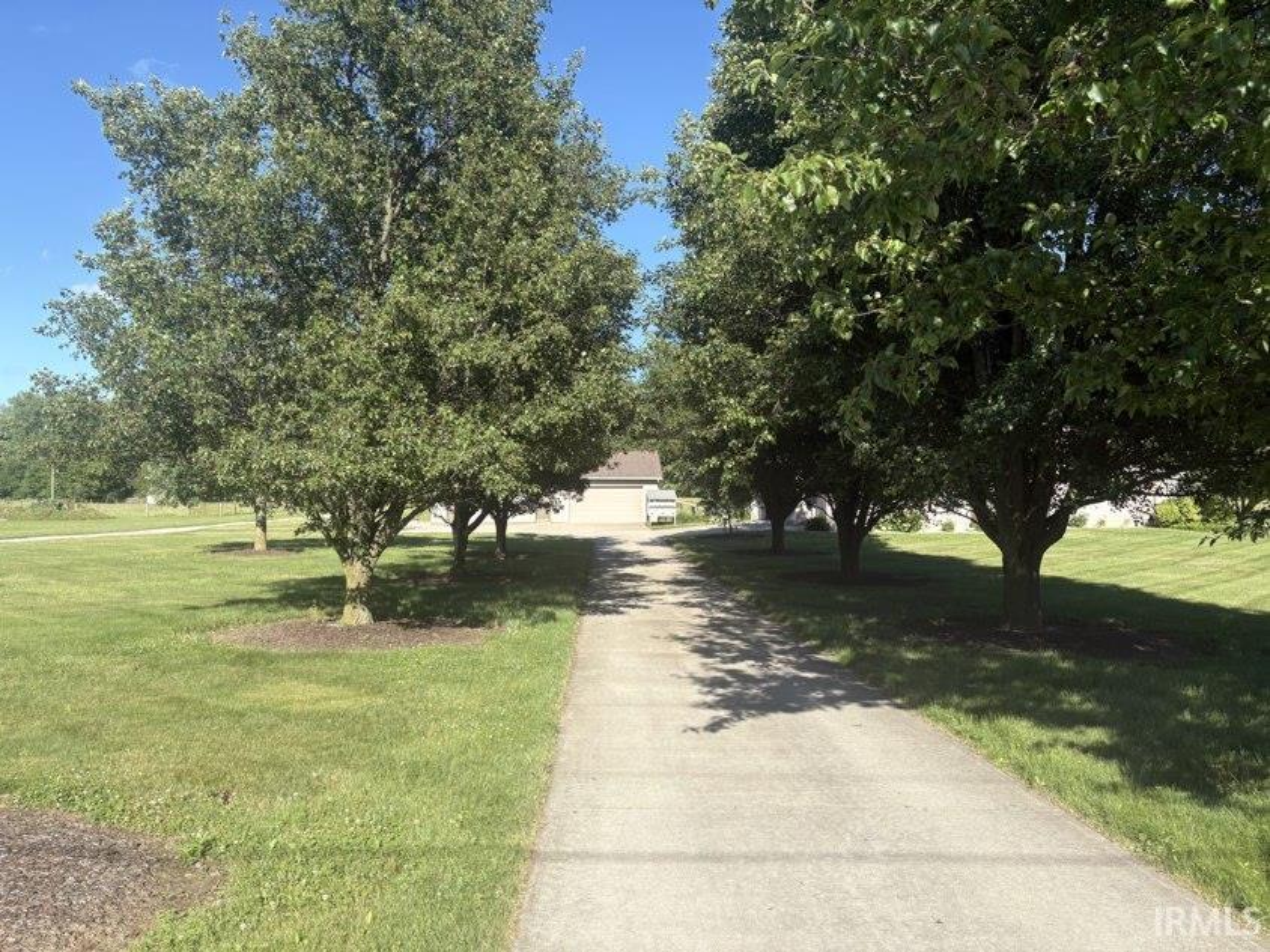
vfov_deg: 53.1
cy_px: 476
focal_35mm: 26
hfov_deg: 67.3
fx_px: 954
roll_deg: +1.2
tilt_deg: +0.3
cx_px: 635
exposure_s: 1/1751
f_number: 1.6
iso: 50
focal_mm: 5.96
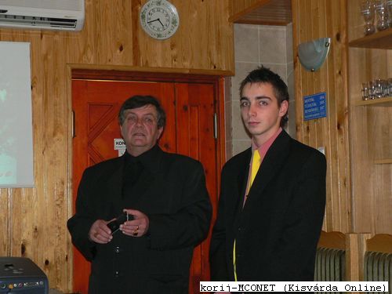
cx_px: 196
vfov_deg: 21.9
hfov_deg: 29.0
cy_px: 147
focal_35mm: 67
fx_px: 759
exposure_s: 1/30
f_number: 3.2
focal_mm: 11.4
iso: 200
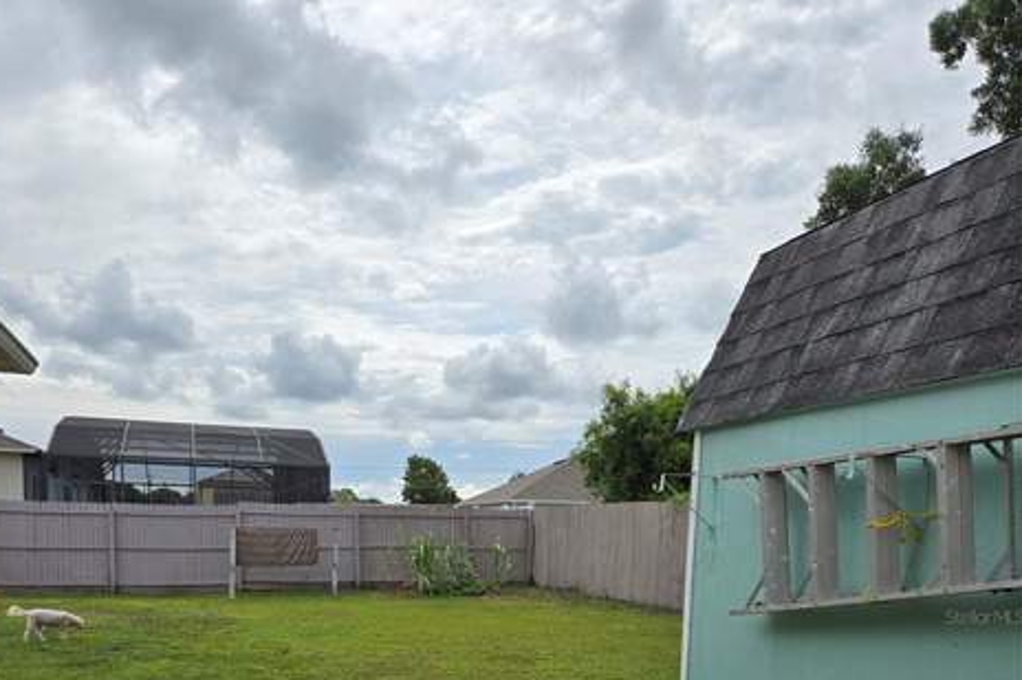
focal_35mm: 33
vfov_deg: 37.3
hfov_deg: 57.2
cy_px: 616
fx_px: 936
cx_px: 500
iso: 32
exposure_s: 1/2921
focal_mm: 5.4
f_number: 1.8
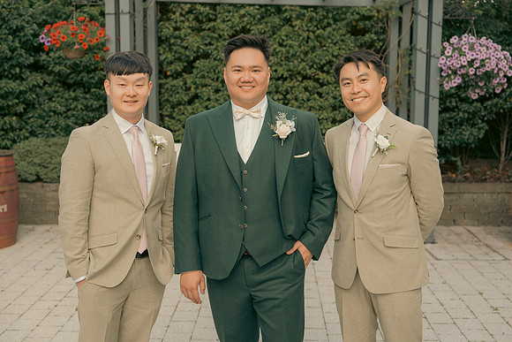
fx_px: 697
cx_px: 256
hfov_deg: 40.3
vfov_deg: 27.5
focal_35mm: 49
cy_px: 171
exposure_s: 1/250
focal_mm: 49
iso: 125
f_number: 3.5
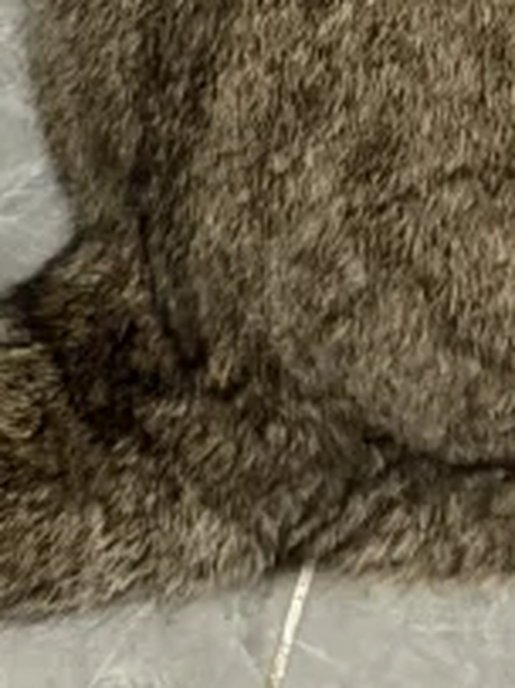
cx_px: 505
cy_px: -403
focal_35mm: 341
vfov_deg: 5.7
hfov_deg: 4.3
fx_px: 6771
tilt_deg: -30.3
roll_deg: +3.4
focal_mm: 6.76
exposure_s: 1/30
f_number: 1.78
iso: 640
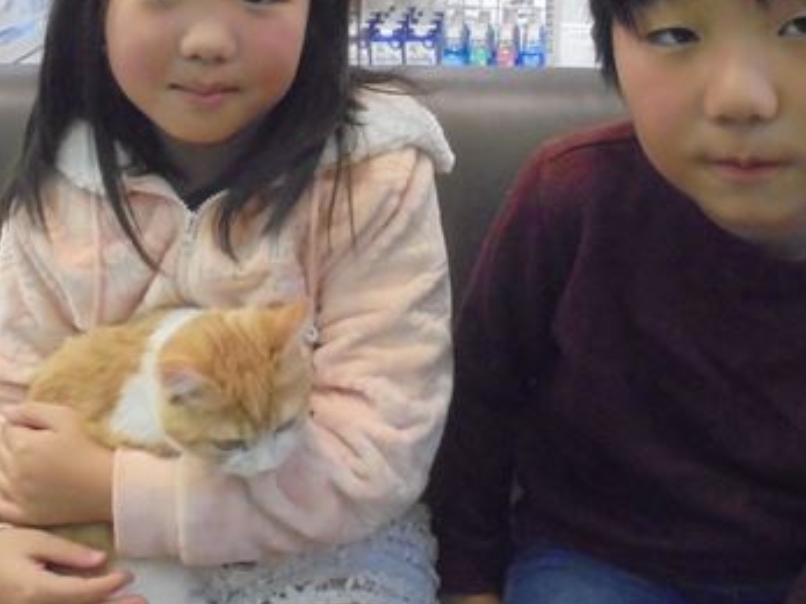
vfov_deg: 31.9
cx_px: 397
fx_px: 1047
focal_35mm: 45
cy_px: 209
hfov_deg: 42.1
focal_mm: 4.6
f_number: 3.5
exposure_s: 1/80
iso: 800
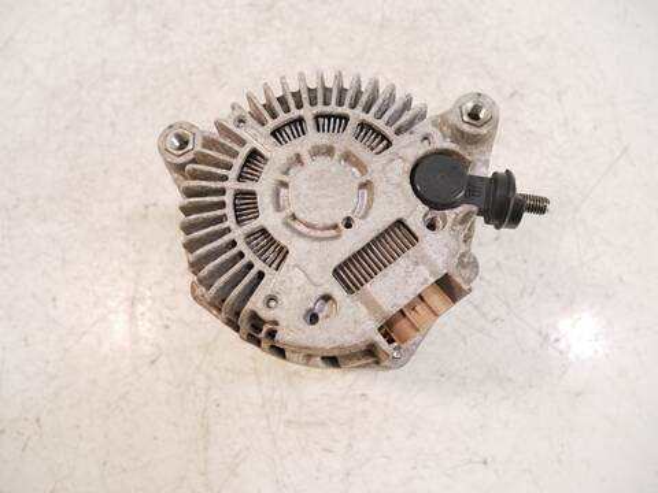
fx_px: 494
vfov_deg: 53.1
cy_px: 246
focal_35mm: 26
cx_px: 329
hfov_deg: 67.3
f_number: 3.5
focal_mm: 13
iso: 800
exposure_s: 1/60
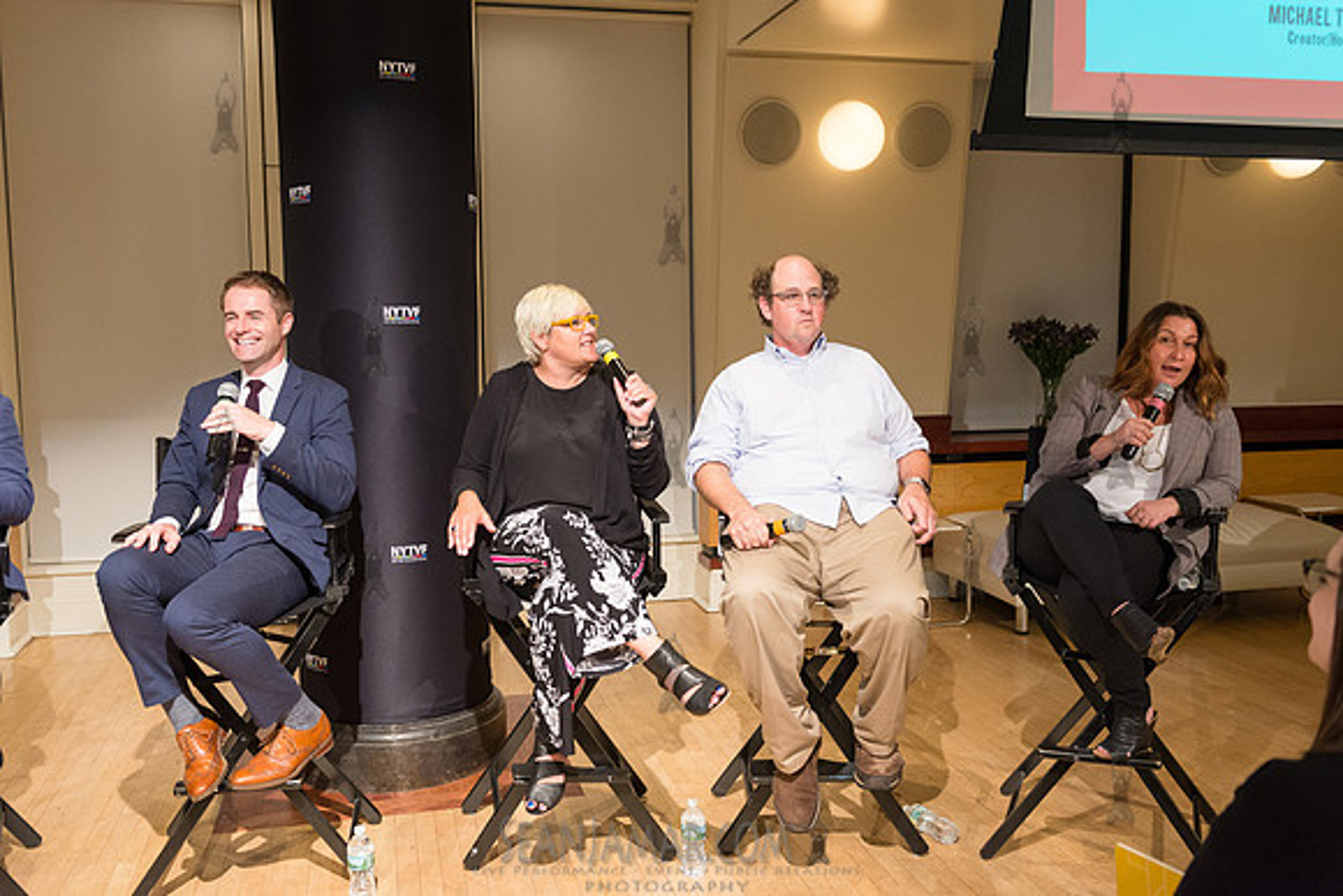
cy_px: 448
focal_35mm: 34
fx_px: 1269
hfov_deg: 55.8
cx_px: 672
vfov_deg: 38.9
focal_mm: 34
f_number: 4
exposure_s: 1/160
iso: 2500
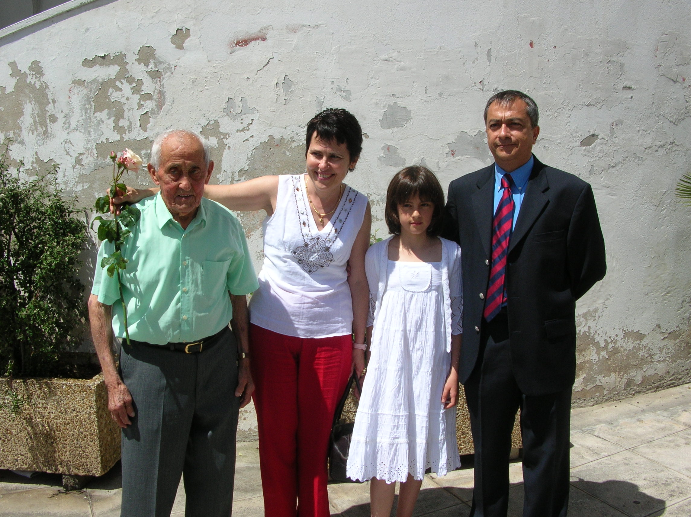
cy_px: 258
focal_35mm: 35
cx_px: 346
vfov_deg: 40.6
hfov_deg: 52.7
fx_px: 698
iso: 50
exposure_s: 1/400
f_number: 5.6
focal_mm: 5.8
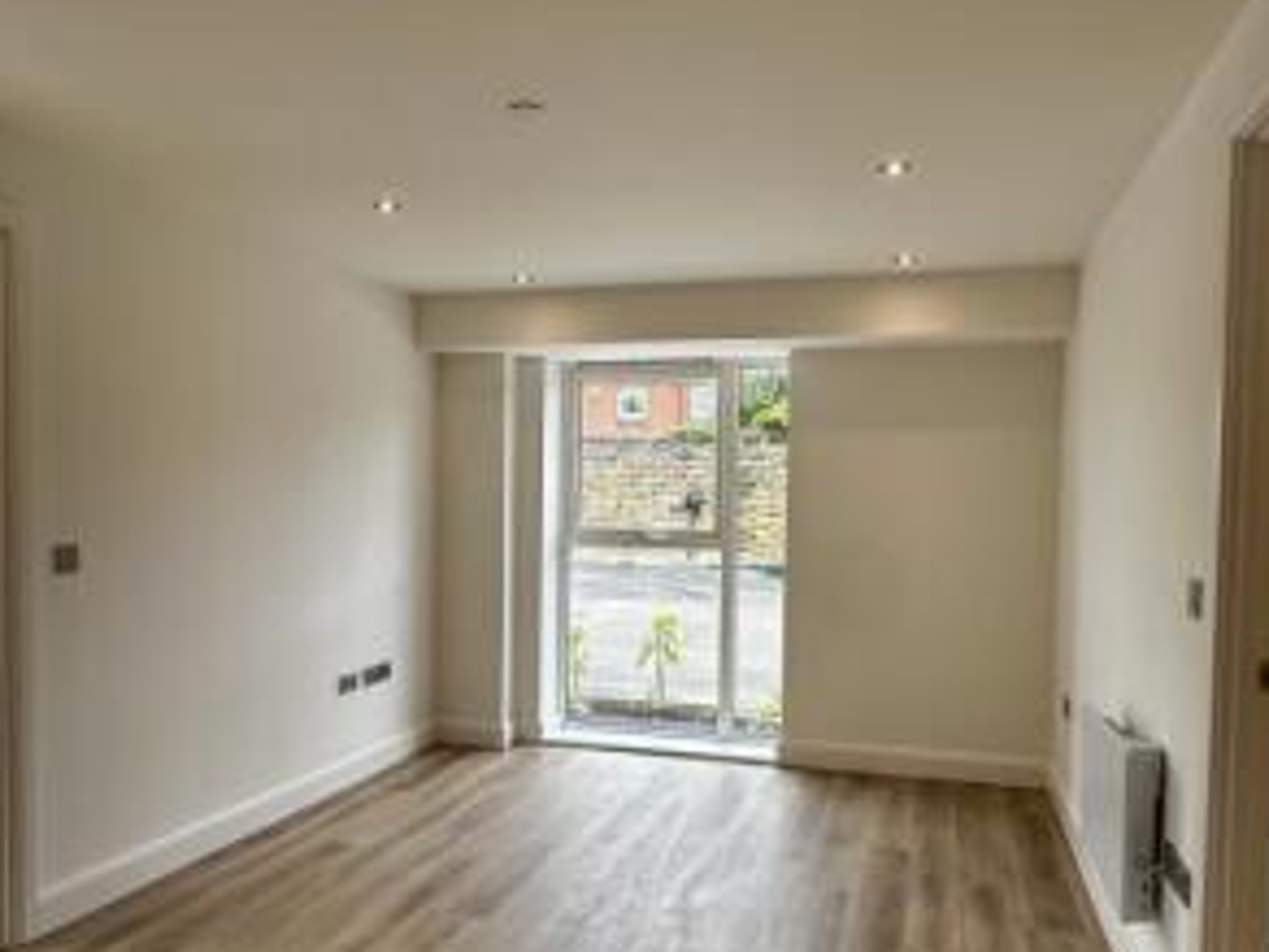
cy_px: 537
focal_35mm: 28
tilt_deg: -2.9
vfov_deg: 49.6
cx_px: 632
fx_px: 1026
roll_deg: -0.4
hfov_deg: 63.4
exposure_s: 1/219
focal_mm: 2.22
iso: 40
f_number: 2.2
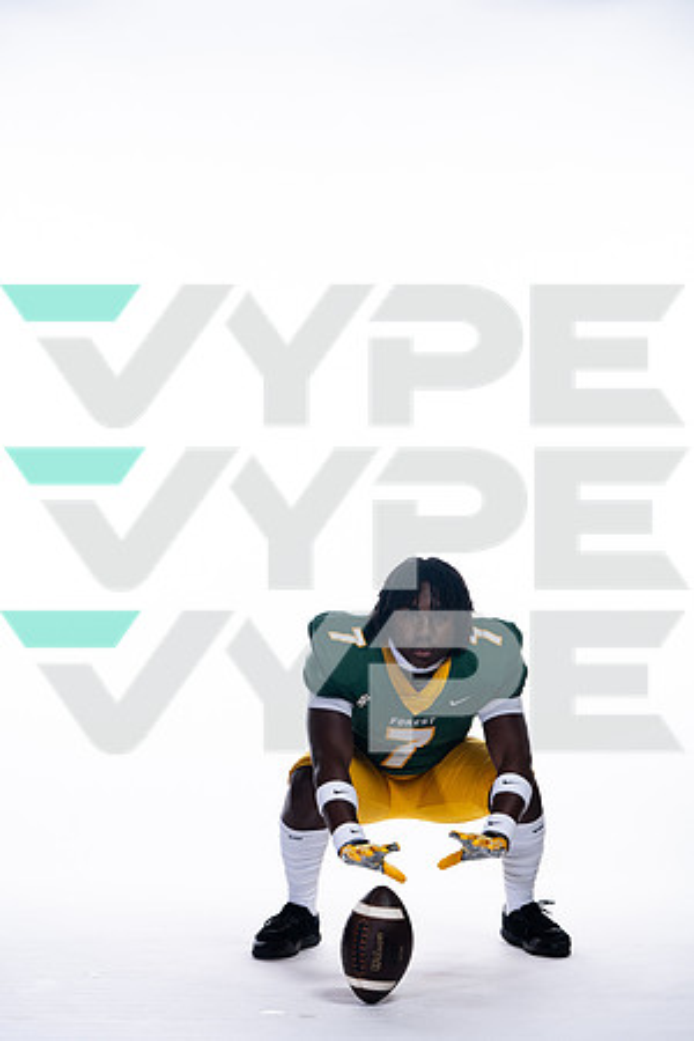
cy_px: 520
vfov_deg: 19.1
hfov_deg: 12.8
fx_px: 3094
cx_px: 347
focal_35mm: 107
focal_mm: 107
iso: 400
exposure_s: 1/250
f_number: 6.3
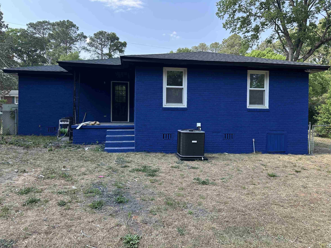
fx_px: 239
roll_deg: -1.1
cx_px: 166
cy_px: 119
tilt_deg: +0.7
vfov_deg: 54.9
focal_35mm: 25
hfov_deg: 69.4
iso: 80
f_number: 1.78
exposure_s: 1/740
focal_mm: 6.86
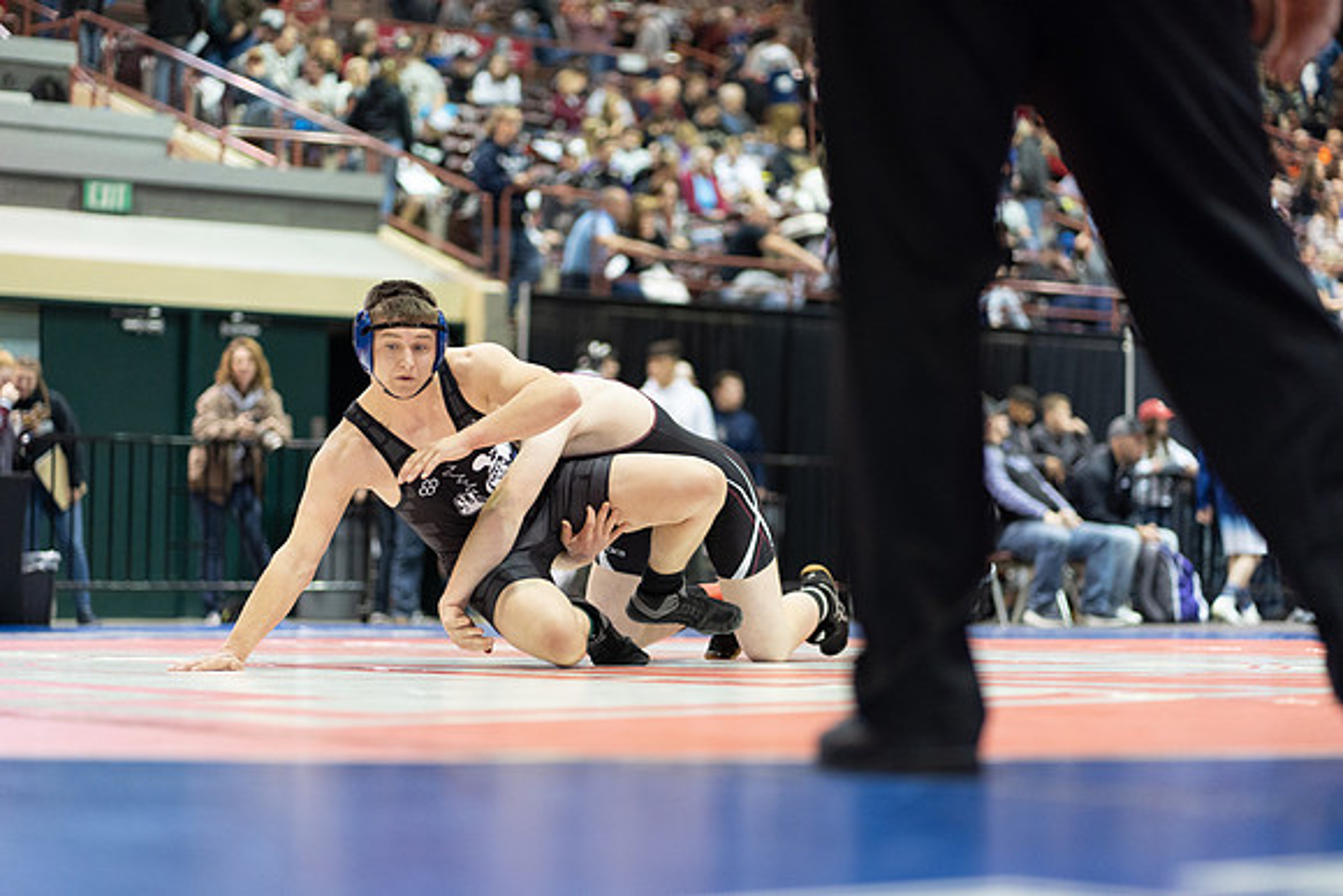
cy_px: 448
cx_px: 672
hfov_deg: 23.9
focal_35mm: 85
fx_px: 3172
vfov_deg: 16.1
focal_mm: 85
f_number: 1.8
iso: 2500
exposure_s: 1/500
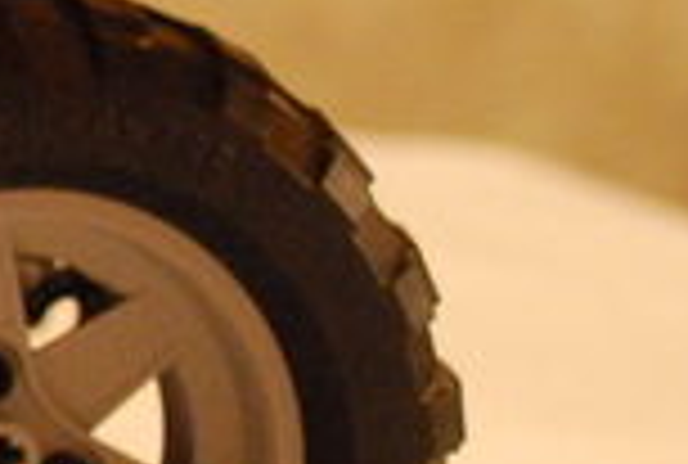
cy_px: -135
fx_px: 4715
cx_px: -827
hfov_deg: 7.9
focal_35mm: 246
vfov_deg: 5.6
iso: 1600
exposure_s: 1/15
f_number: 4.2
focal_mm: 26
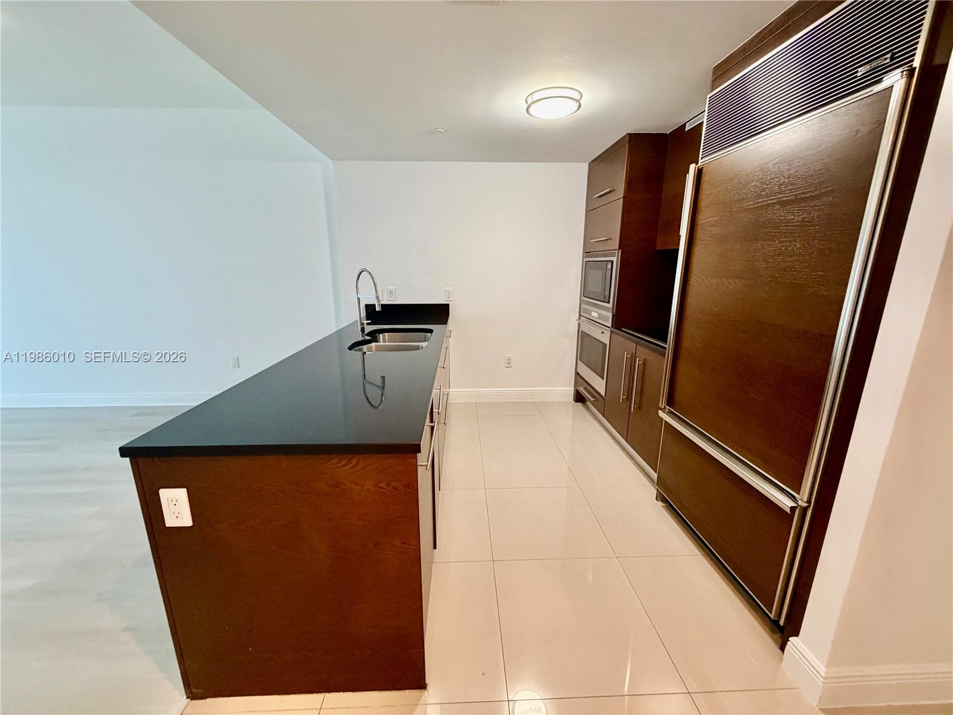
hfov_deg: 102.1
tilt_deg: -13.8
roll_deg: +0.6
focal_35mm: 14
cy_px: 358
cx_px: 476
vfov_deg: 85.7
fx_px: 385
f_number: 2.2
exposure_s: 1/60
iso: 320
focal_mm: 2.22
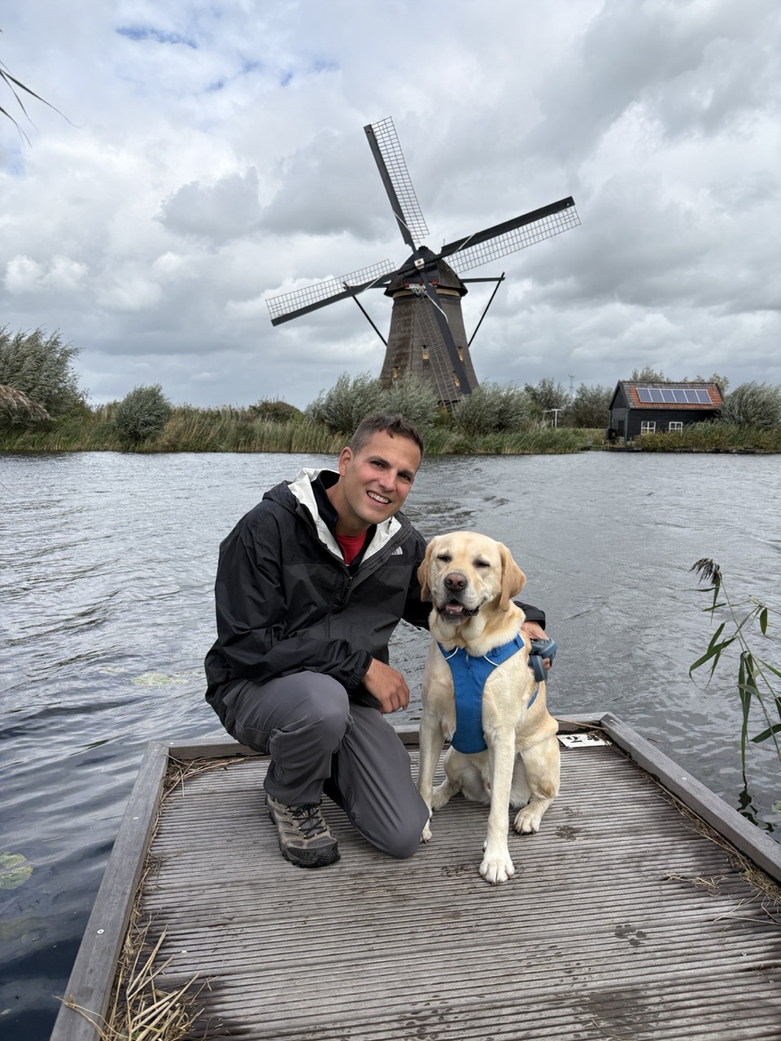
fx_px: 782
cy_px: 520
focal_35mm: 26
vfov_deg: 67.3
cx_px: 390
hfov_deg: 53.1
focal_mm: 5.96
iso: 50
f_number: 1.6
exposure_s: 1/2865
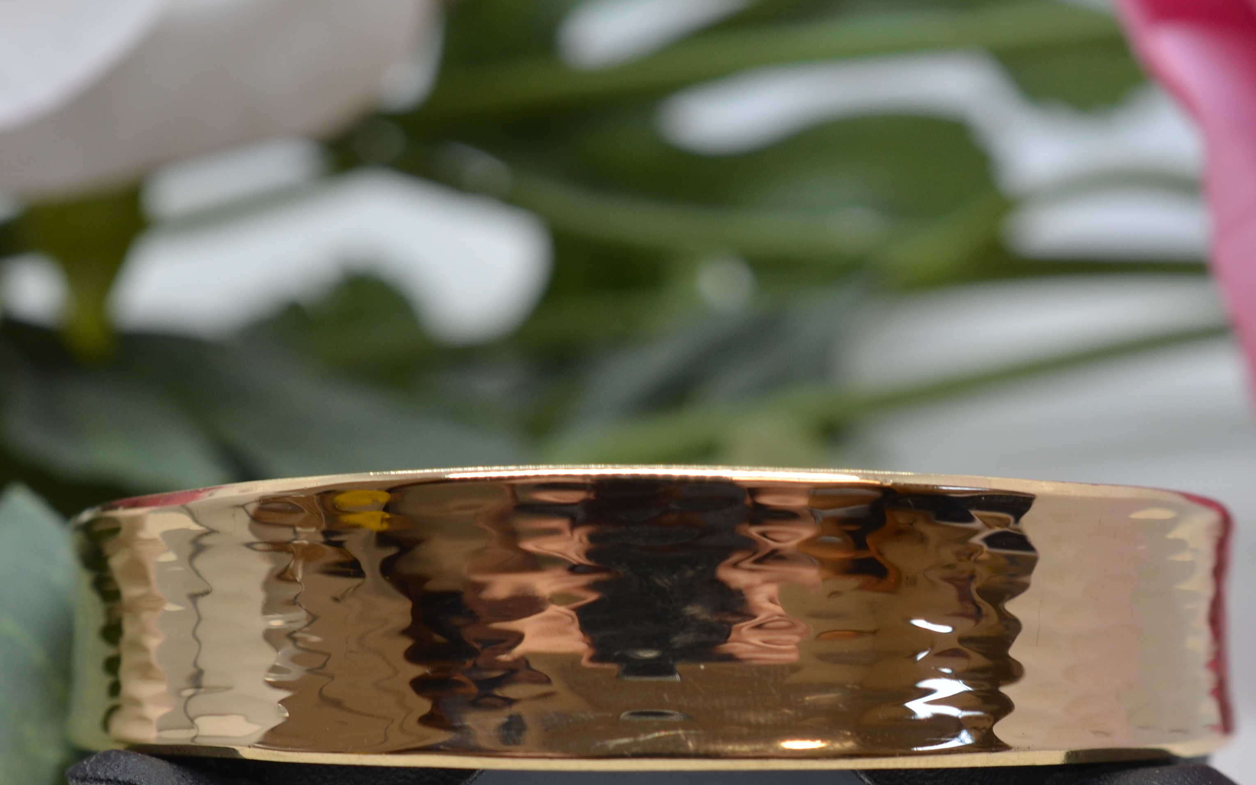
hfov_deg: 21.2
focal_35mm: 98
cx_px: 656
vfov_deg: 13.3
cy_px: 627
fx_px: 3354
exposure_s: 1/60
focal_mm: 40
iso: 280
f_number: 8
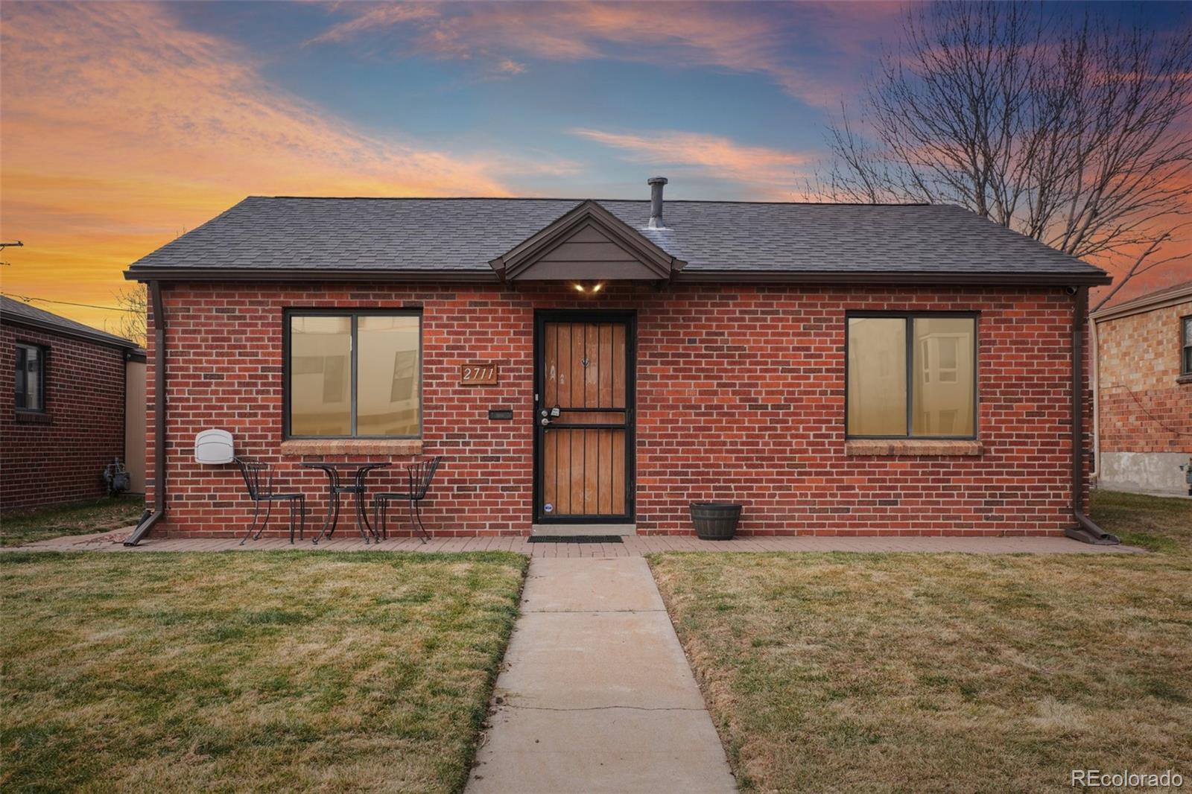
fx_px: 993
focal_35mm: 30
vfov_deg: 43.6
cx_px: 596
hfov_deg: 61.9
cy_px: 397
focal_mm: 20
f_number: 8
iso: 100
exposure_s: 1/200
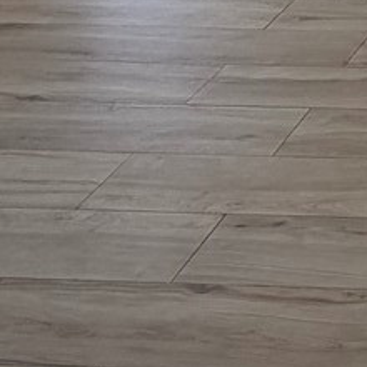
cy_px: -384
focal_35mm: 90
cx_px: 734
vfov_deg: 15.2
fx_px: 1080
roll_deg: -0.8
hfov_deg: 15.4
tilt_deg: -2.3
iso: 50
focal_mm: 2.22
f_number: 2.2
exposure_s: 1/124
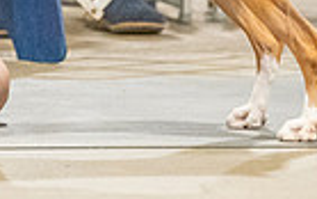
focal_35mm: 769
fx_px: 6646
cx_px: 1
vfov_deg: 1.7
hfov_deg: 2.7
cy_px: -238
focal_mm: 155
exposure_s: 1/250
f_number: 3.5
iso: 6400
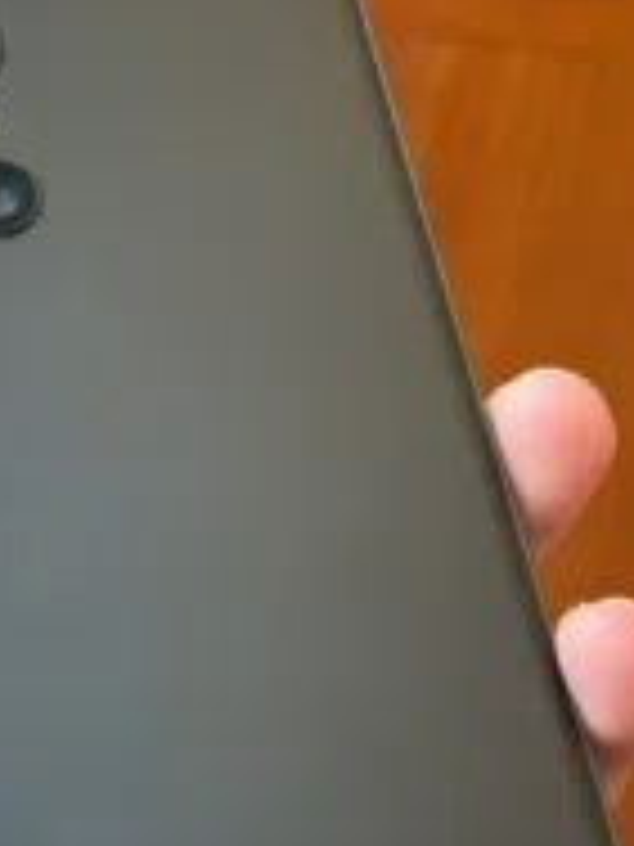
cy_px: 567
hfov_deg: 14.4
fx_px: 2491
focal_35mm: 102
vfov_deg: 19.2
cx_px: 148
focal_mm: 6.76
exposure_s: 1/60
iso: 125
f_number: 1.78
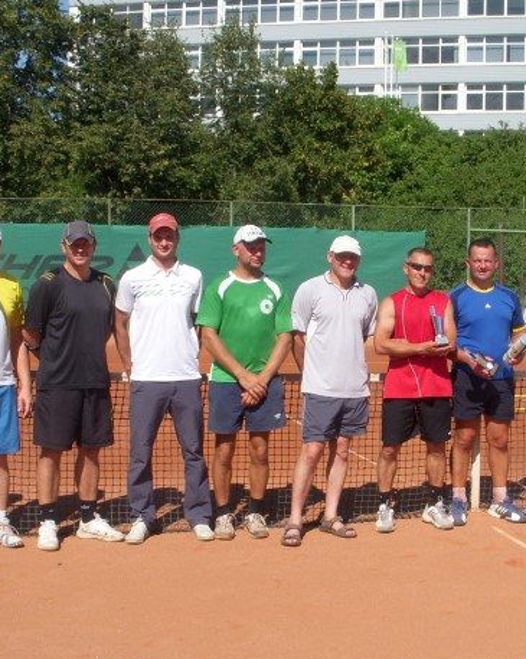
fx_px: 1266
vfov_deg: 29.2
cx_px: 346
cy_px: 327
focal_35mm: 65
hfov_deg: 23.4
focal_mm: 6.3
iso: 100
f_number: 6.6
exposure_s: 1/400
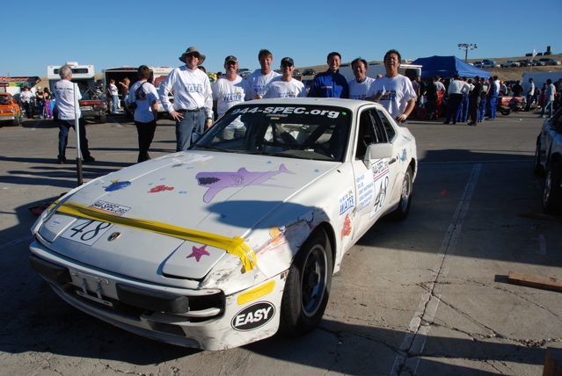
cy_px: 188
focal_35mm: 27
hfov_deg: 67.3
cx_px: 281
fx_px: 422
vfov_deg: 48.1
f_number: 9
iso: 100
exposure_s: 1/320
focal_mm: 18
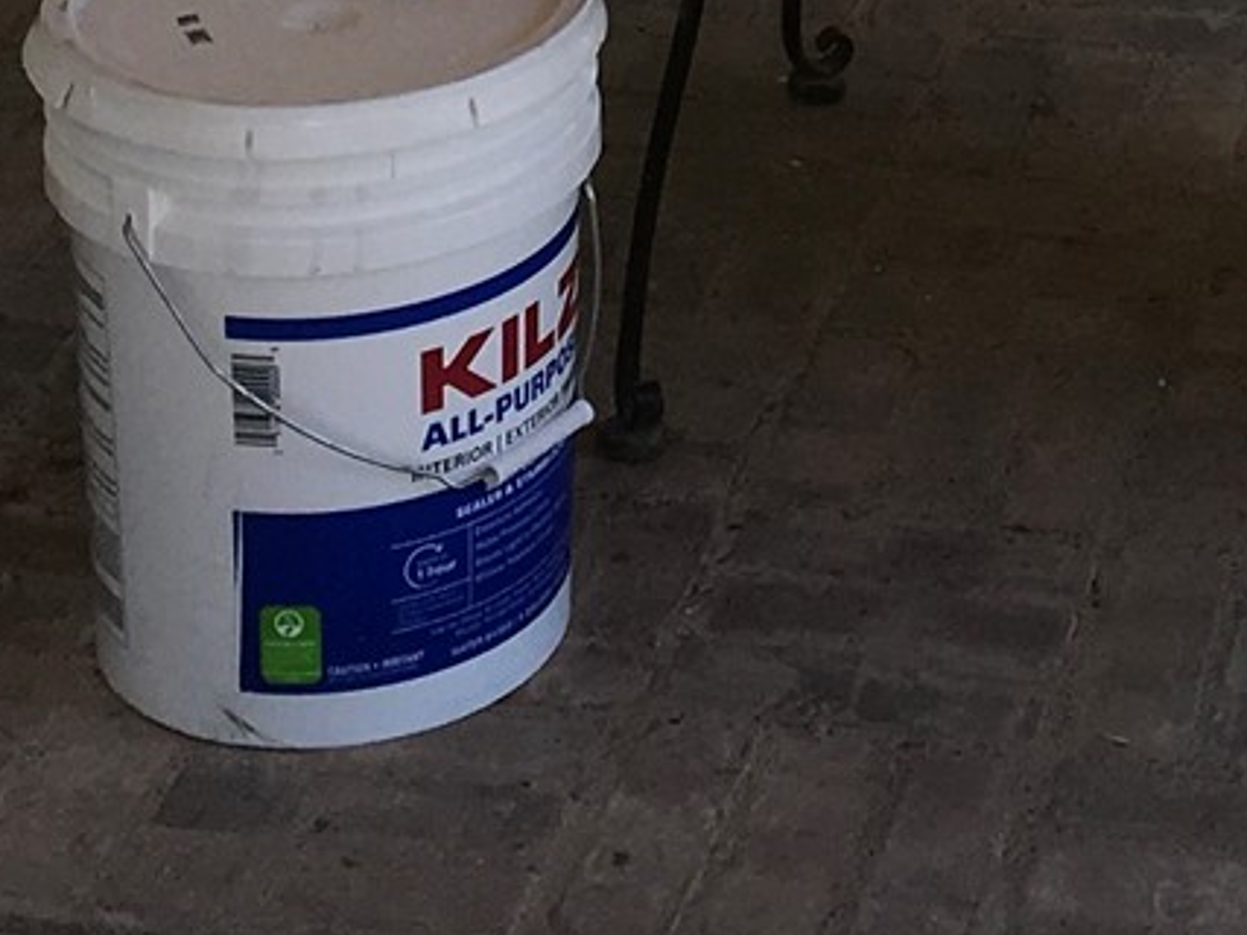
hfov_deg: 14.1
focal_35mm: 139
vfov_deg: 9.6
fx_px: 5006
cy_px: -1248
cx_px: 1124
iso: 25
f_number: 2.2
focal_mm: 4.15
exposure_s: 1/265
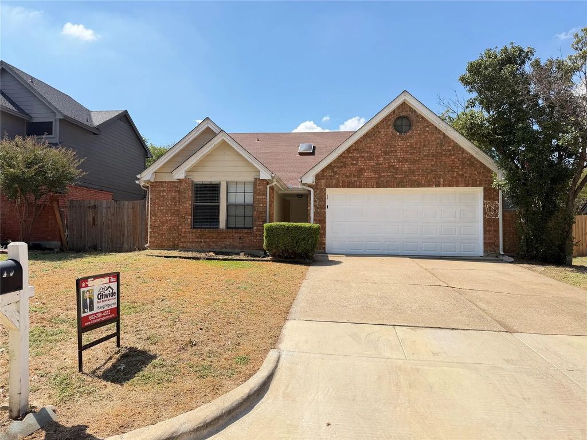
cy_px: 220
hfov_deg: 71.6
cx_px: 294
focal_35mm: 24
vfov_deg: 56.8
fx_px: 407
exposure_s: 1/2445
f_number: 1.78
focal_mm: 6.76
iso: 80
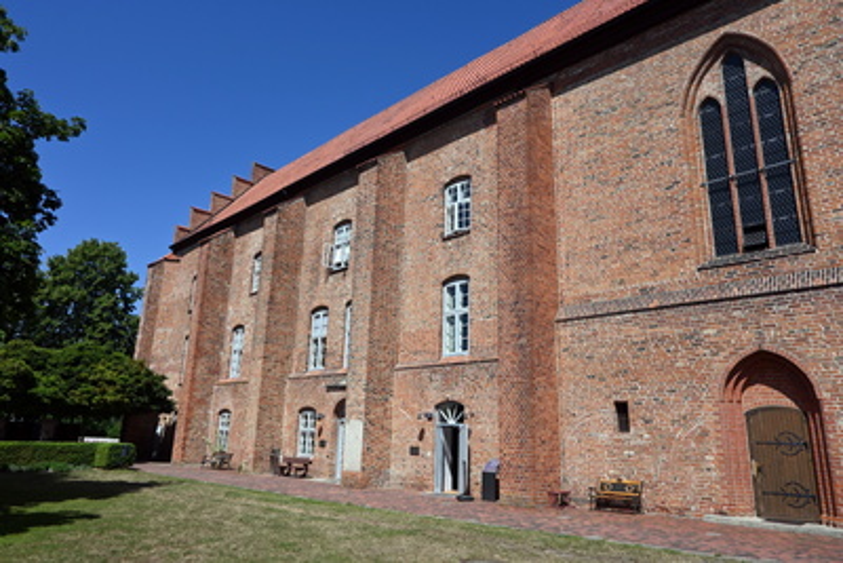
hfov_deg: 73.7
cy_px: 282
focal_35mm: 24
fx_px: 562
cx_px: 422
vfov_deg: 53.2
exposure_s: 1/400
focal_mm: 16
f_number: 8
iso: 100
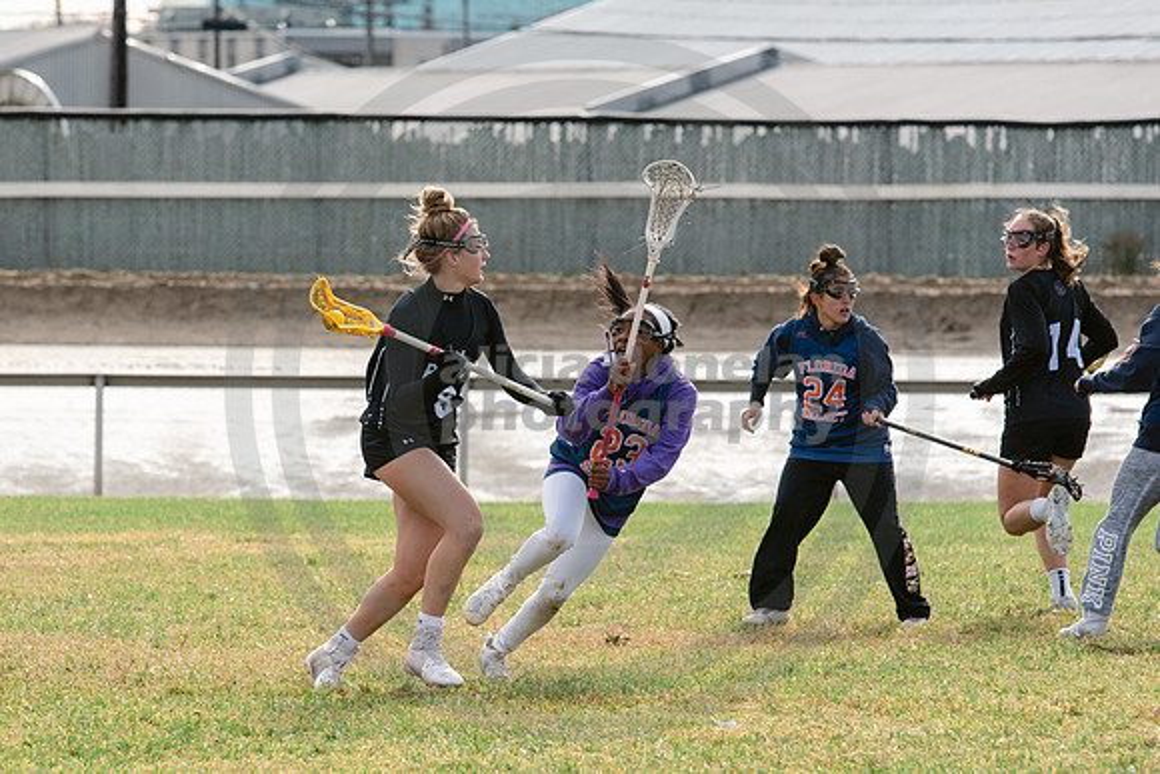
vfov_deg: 5.2
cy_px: 528
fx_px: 8561
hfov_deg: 7.7
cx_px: 426
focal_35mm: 266
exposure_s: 1/2000
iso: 400
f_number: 5.6
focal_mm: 175
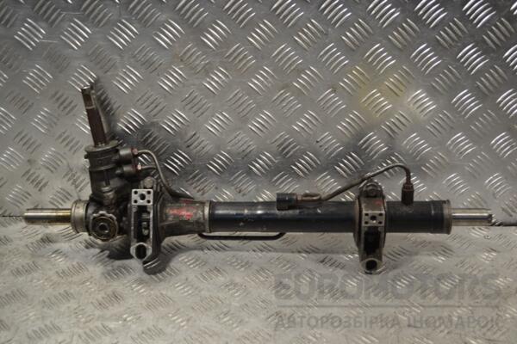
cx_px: 258
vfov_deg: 28.1
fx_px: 689
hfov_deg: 41.1
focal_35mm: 48
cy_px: 172
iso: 125
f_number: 4.8
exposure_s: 1/30
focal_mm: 32
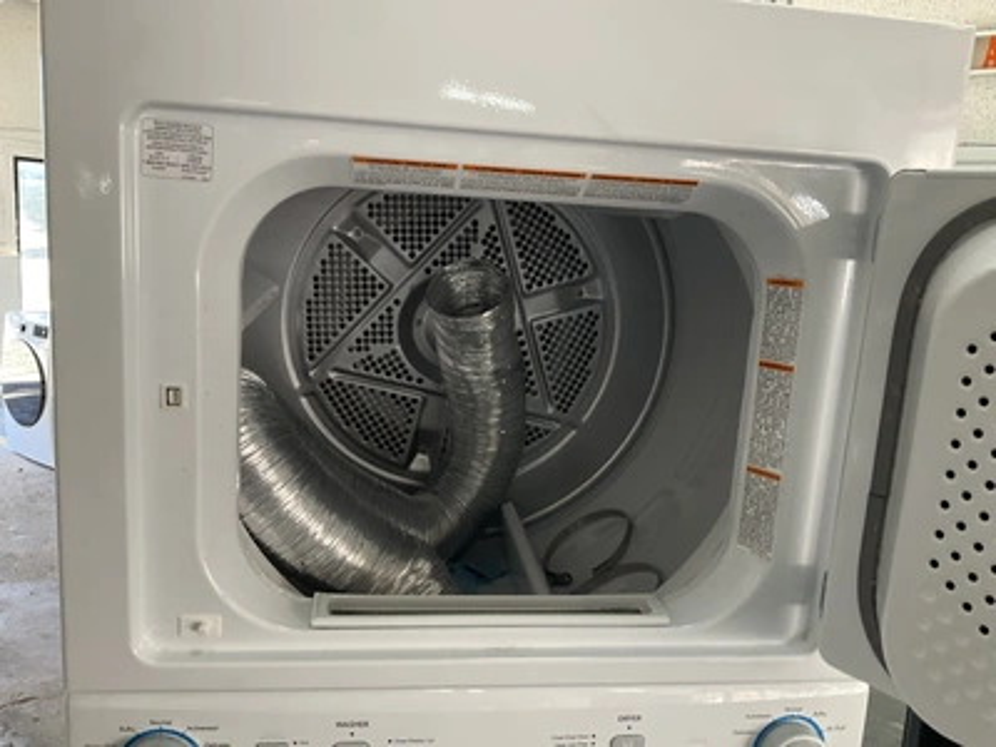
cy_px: 374
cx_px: 498
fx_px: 834
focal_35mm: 29
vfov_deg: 48.2
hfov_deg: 61.7
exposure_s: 1/60
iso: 80
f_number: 1.8
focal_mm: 3
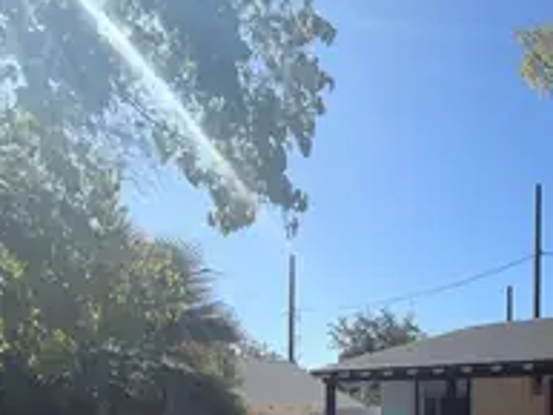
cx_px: 567
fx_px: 464
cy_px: 415
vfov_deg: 41.9
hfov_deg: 49.0
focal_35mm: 29
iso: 16
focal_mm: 2.22
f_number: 2.2
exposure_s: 1/1167
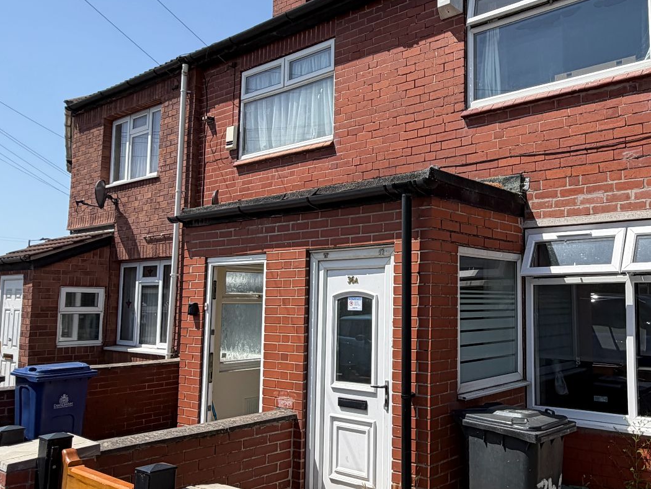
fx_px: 602
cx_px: 464
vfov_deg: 44.2
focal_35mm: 32
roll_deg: -0.1
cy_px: 243
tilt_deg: +6.3
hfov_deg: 54.9
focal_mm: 2.22
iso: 25
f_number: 2.2
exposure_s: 1/770
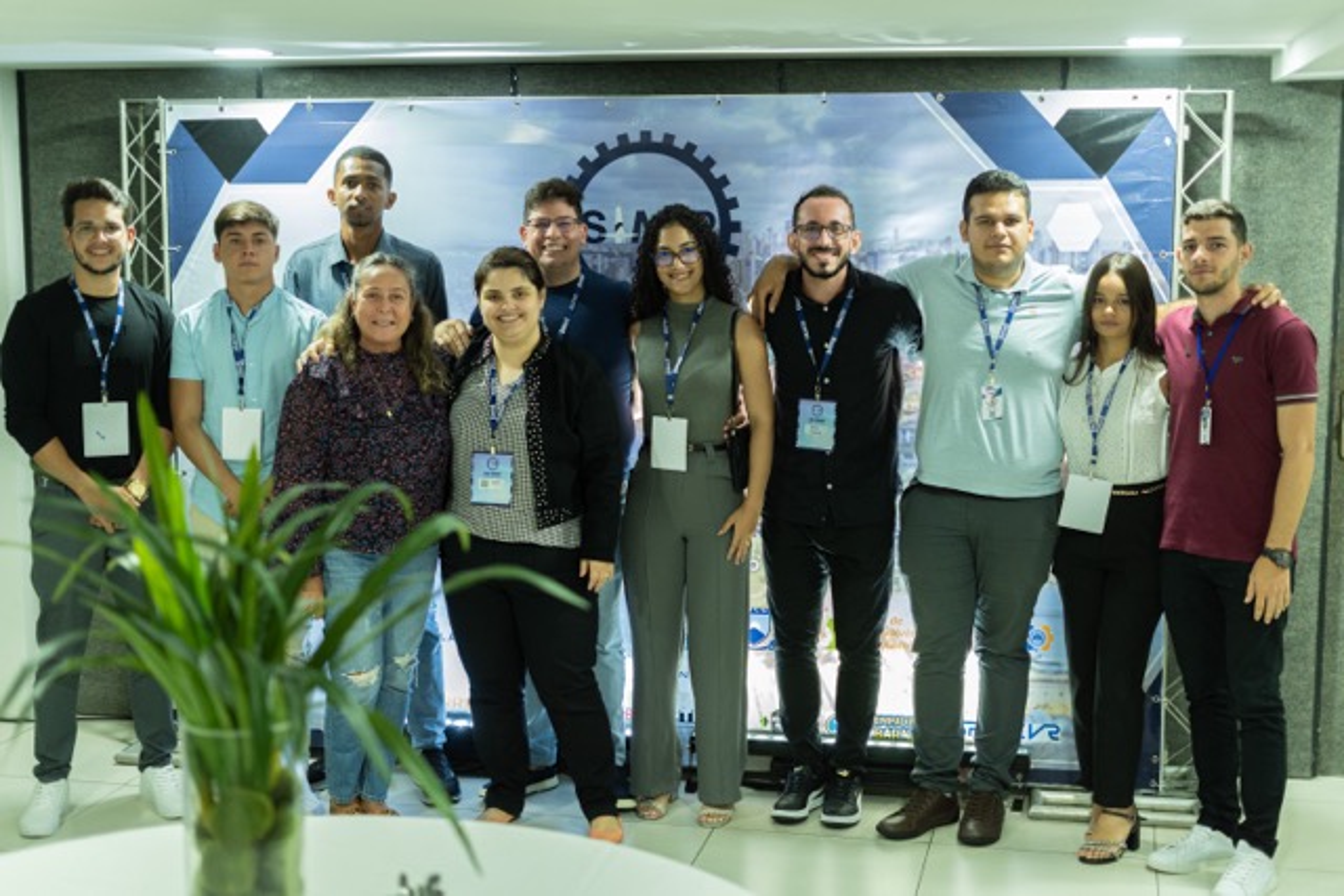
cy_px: 448
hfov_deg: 39.6
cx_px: 672
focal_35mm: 50
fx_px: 1867
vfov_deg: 27.0
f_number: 2.2
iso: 2000
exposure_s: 1/100
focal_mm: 50
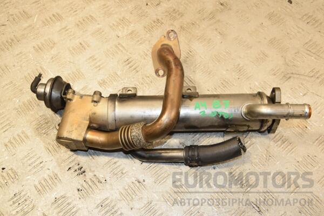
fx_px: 378
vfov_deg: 31.9
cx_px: 162
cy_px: 108
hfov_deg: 46.4
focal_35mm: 42
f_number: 6.3
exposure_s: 1/200
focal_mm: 28
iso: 800
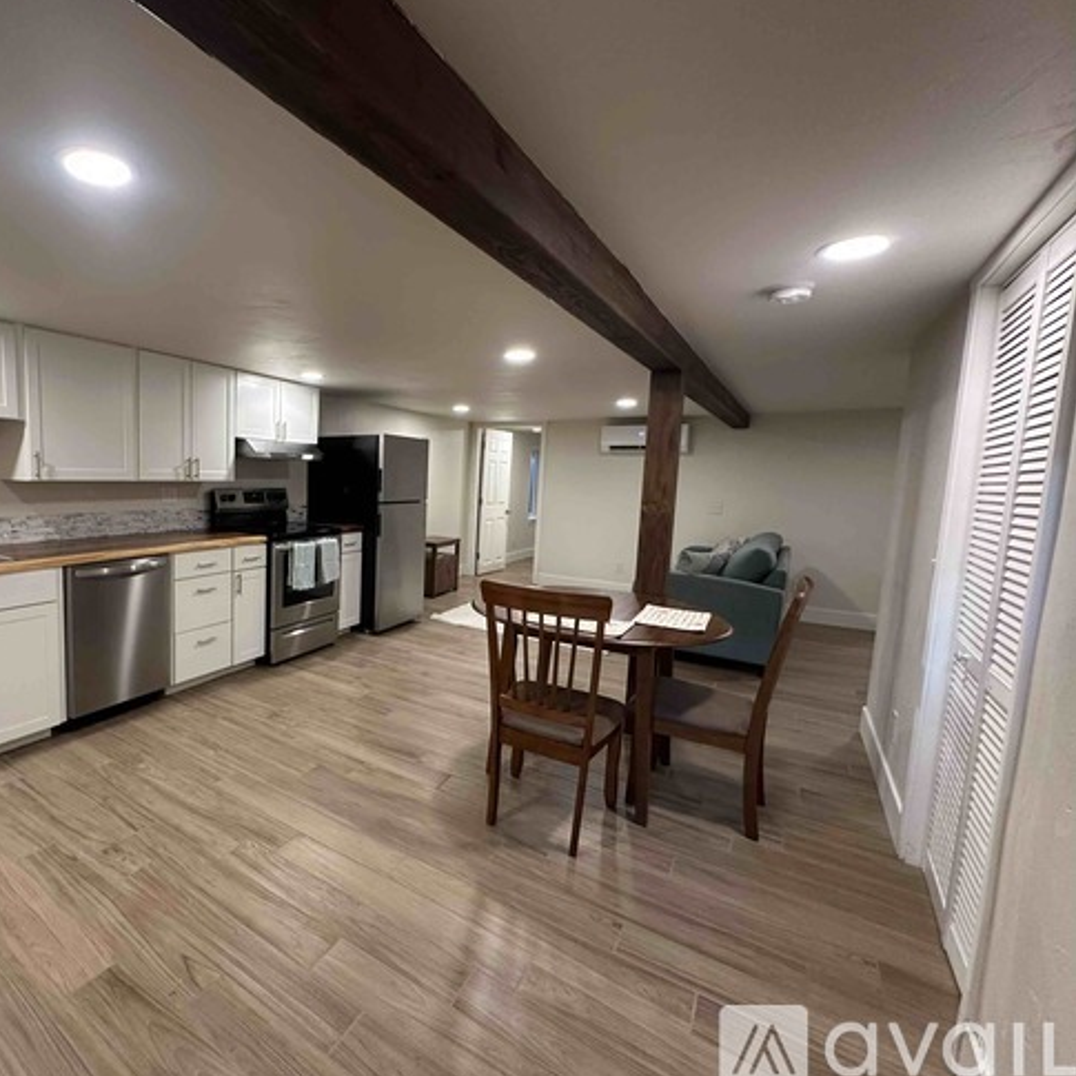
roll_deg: -1.6
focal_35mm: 17
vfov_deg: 84.0
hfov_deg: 80.5
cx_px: 338
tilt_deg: -6.9
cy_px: 539
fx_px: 598
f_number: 2.2
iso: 320
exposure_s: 1/60
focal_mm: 2.22
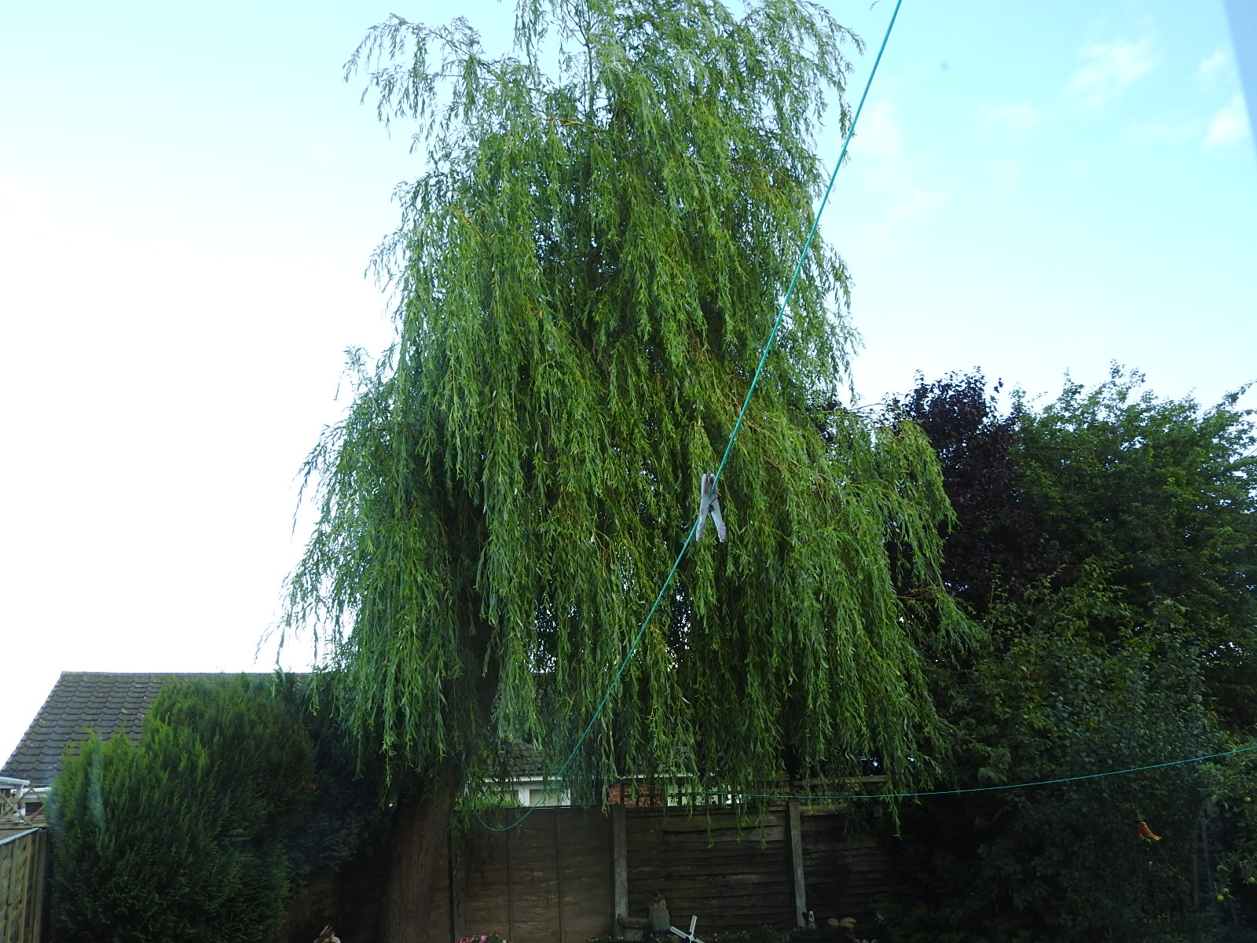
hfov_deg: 60.0
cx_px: 628
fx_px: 1089
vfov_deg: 46.8
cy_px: 472
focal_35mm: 30
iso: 100
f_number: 3.5
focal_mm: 5.4
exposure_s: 1/80
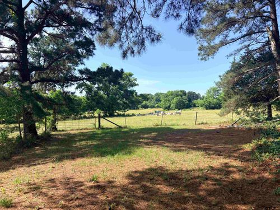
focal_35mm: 26
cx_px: 140
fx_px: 210
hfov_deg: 67.3
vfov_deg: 53.1
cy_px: 105
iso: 50
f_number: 1.6
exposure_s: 1/1848
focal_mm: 5.96
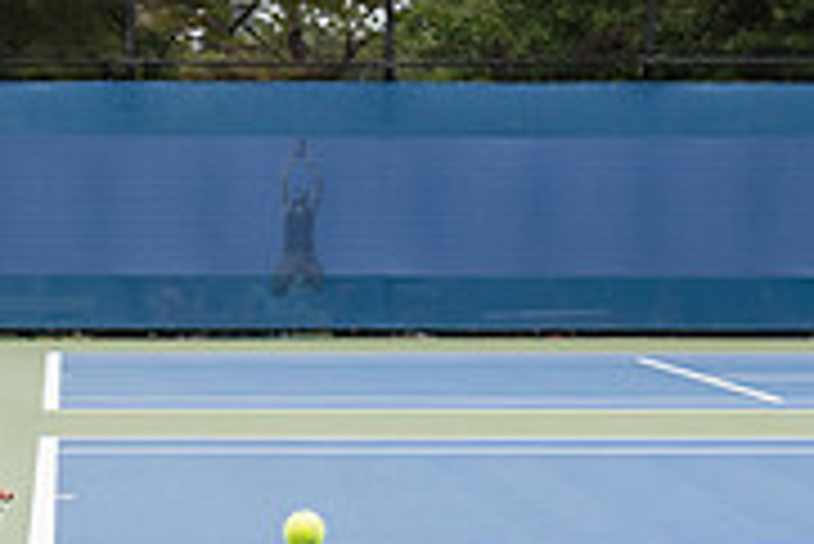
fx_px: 4480
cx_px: 52
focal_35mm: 198
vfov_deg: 6.9
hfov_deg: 10.3
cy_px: 783
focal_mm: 48
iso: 400
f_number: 4.5
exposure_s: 1/1000
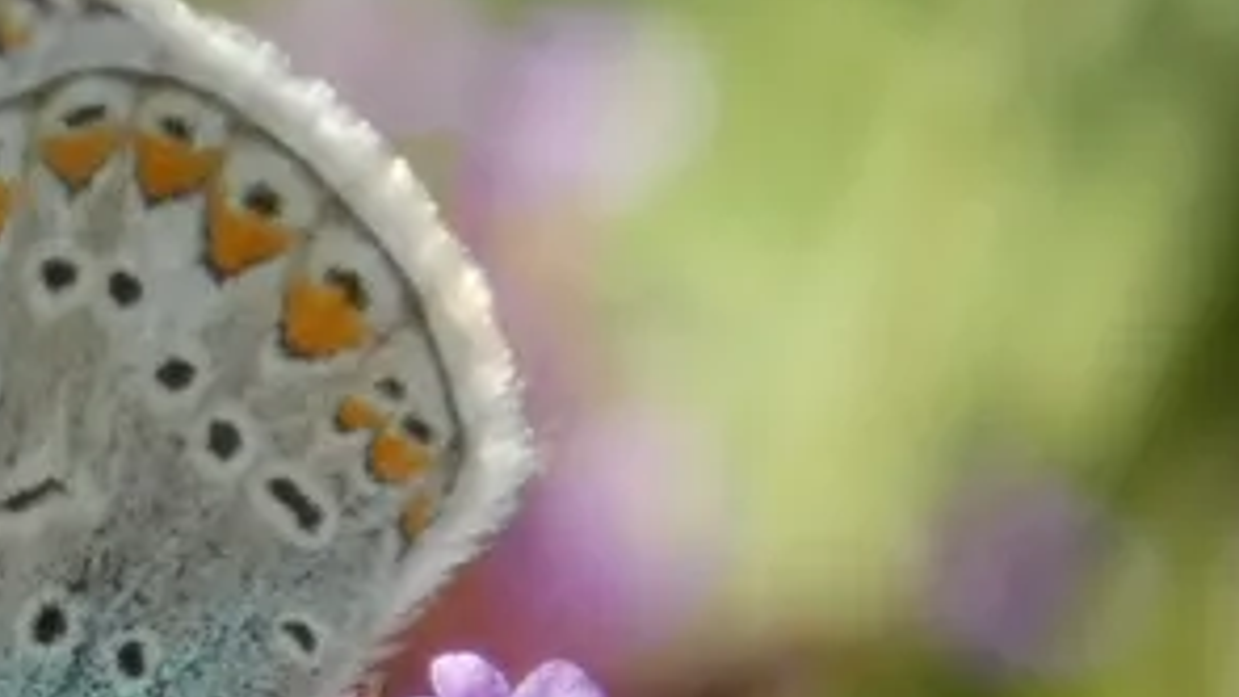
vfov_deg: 1.6
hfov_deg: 2.8
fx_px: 25529
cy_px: 563
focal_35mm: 777
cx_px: -29
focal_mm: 58.9
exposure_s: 1/80
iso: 80
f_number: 5.6
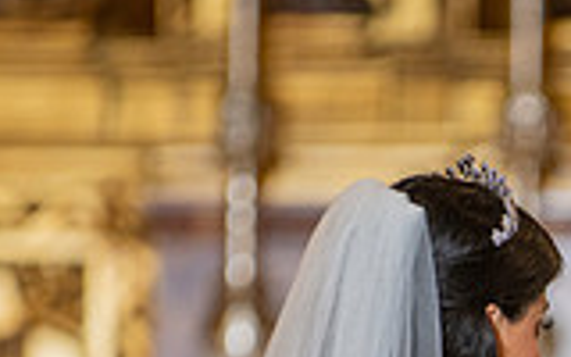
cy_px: 630
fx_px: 11531
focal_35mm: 741
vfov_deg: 1.8
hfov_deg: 2.8
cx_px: 764
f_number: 2.8
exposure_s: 1/200
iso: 1000
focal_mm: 200
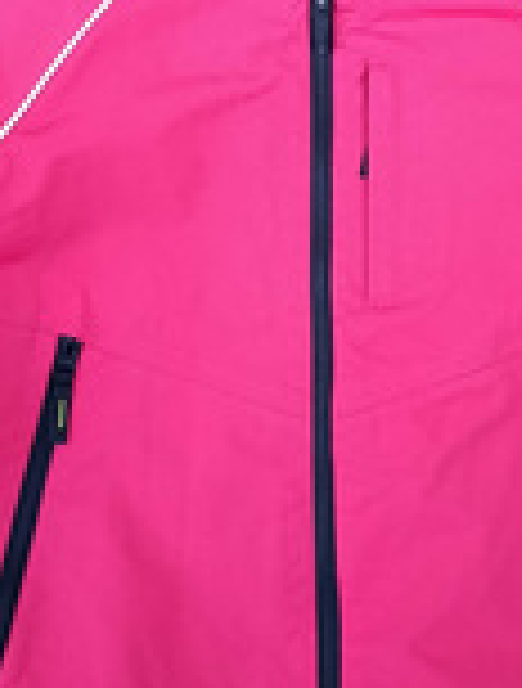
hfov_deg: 19.7
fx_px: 1498
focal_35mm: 75
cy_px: 103
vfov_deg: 25.3
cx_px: 340
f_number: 1.65
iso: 1422
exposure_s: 1/50
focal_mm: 6.11
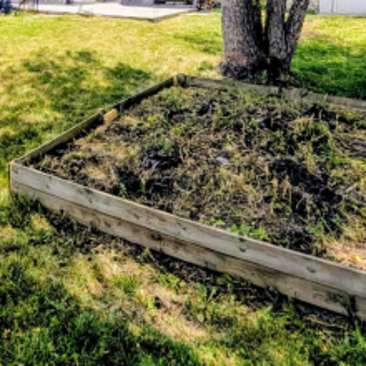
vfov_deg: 43.7
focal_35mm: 32
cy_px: 0
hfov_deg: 46.1
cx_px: 35
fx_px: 383
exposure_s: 1/3436
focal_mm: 2.02
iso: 49
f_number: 1.7
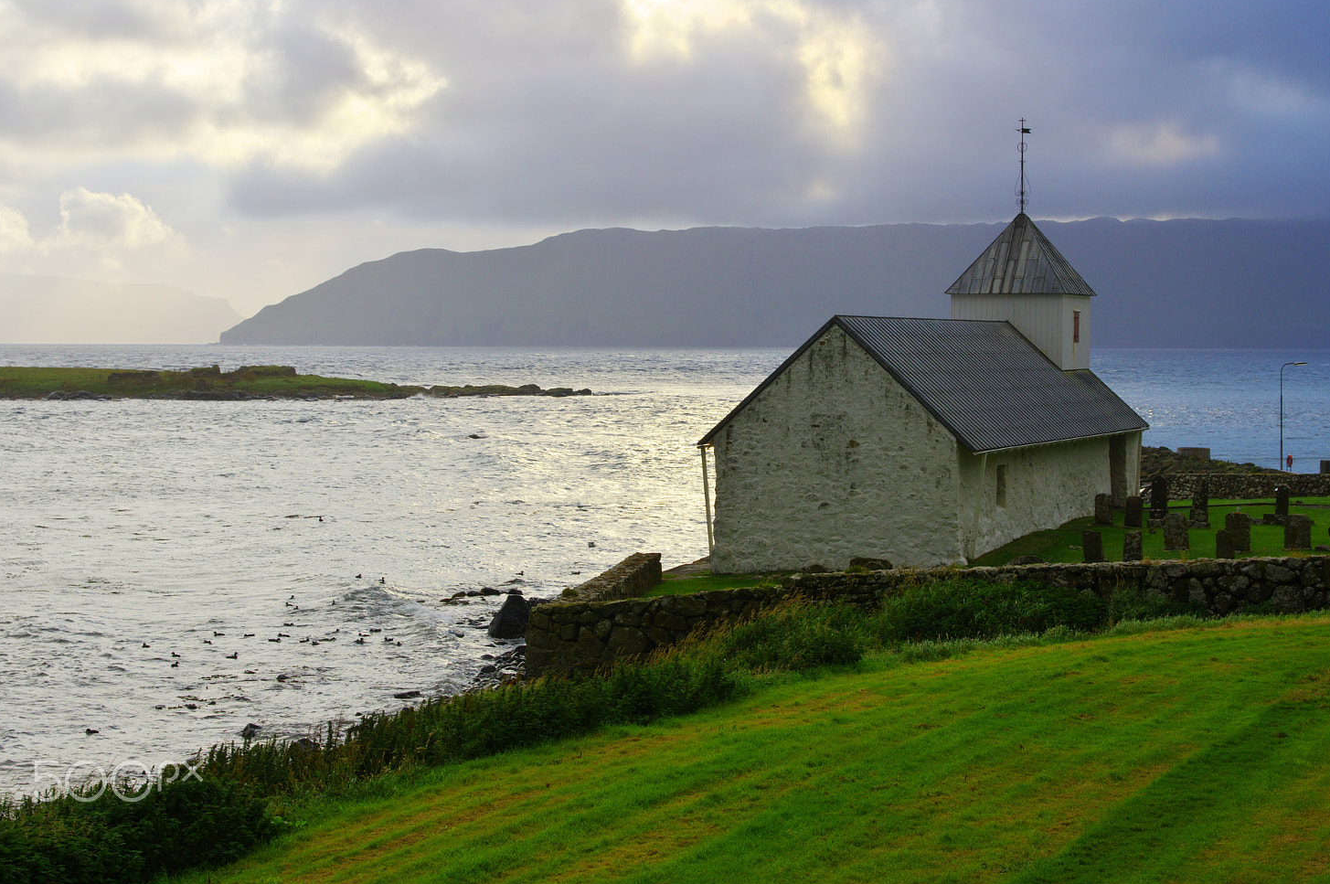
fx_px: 2436
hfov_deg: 30.5
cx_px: 708
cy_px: 415
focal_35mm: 66
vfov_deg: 20.6
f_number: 11
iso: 100
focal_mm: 40
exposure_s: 1/200
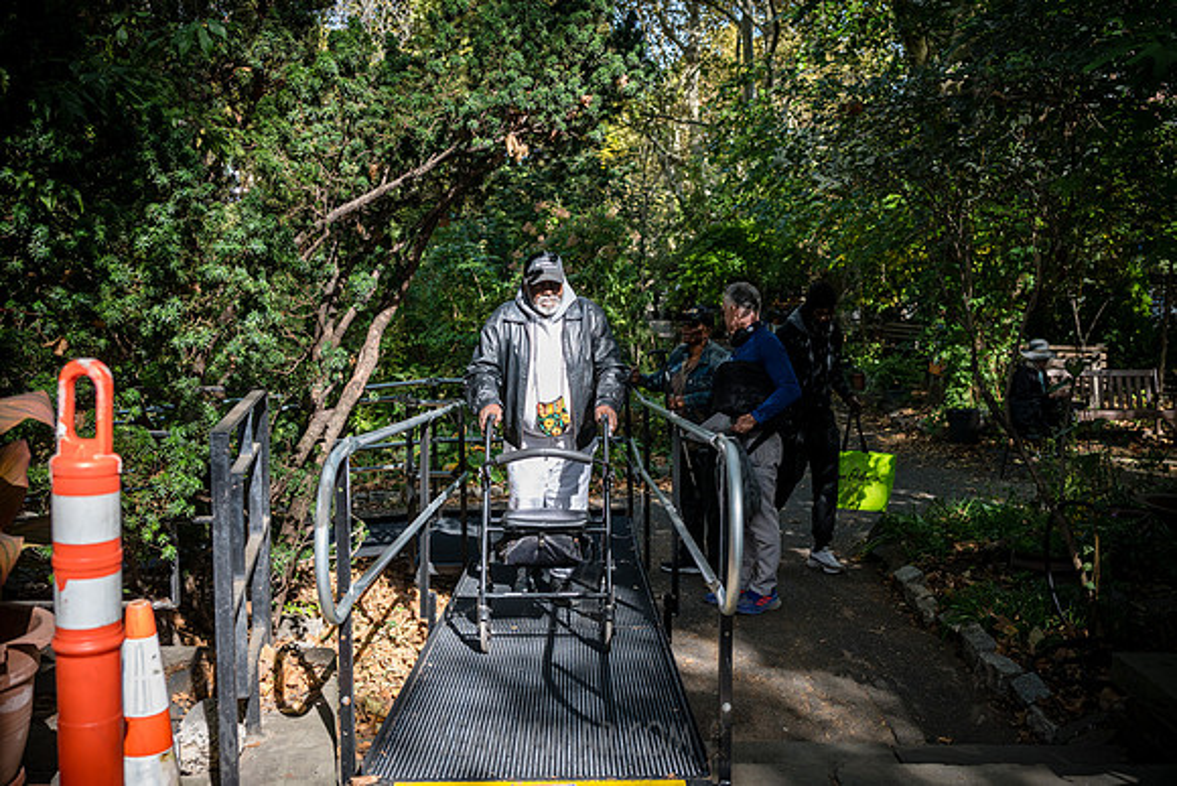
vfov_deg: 37.8
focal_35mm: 35
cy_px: 393
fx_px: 1147
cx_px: 588
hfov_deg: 54.3
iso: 500
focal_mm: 35
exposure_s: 1/1000
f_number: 4
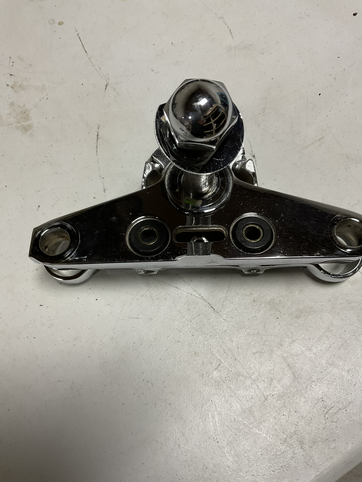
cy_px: 241
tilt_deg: -68.9
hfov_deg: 48.2
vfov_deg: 61.7
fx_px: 404
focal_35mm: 29
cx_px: 181
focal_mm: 3
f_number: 1.8
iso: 50
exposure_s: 1/60
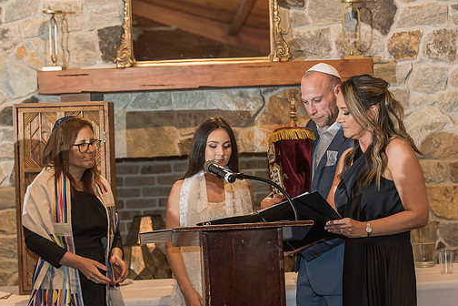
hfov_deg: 20.6
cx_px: 209
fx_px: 1259
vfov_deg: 13.8
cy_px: 174
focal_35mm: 99
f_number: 4
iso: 1250
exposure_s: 1/125
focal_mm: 86
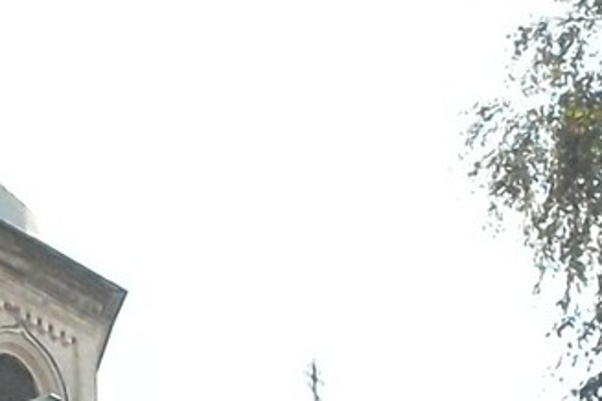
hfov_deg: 11.7
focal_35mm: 173
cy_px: 716
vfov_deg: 7.7
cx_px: -36
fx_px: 2893
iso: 400
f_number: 8.4
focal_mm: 6.3
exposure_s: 1/500
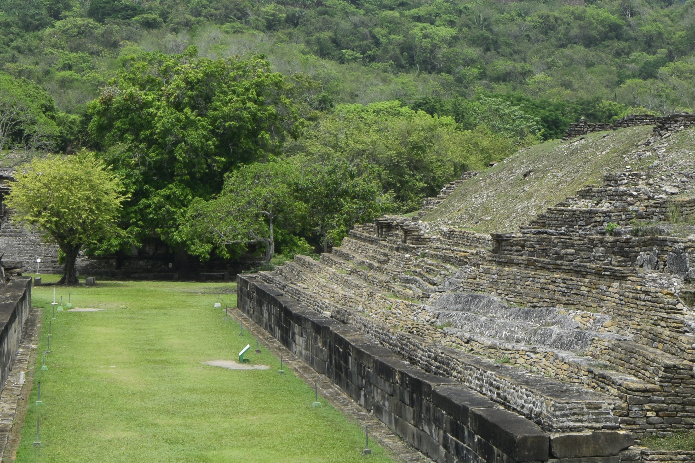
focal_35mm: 88
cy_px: 65
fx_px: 1699
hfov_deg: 23.1
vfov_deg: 15.4
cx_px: 310
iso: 400
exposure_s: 1/500
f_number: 11
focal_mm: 26
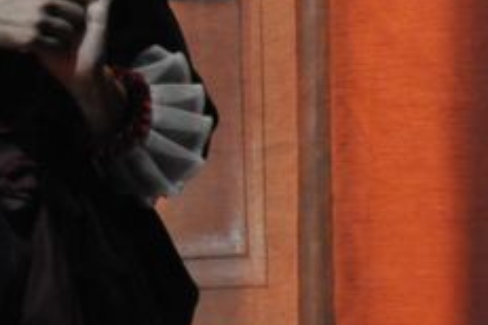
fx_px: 7384
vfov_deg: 2.5
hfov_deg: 3.8
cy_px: -39
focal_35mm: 545
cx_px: -256
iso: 3200
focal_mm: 105
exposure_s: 1/90
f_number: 5.6
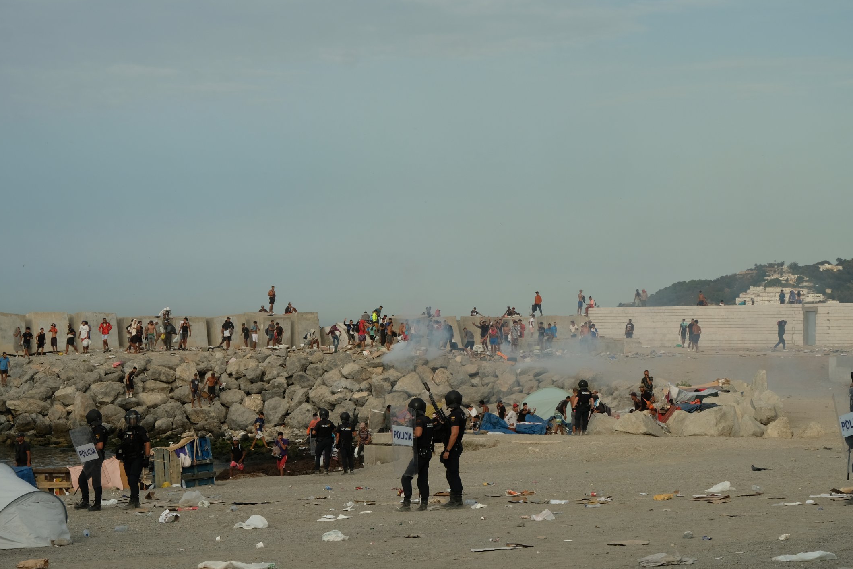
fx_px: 2227
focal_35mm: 94
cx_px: 480
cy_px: 293
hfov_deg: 21.7
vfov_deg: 14.6
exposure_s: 1/320
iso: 250
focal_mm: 55
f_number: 9
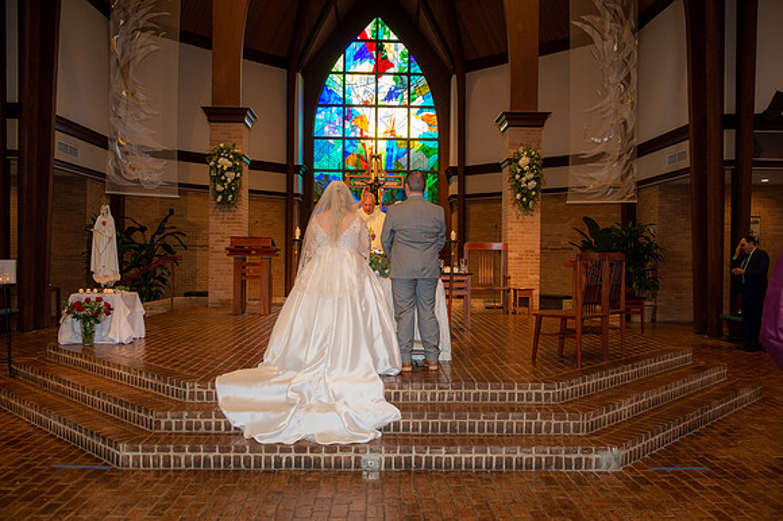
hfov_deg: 58.7
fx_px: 696
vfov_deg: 41.1
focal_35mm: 32
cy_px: 260
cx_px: 392
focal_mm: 32
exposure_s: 1/125
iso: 1250
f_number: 5
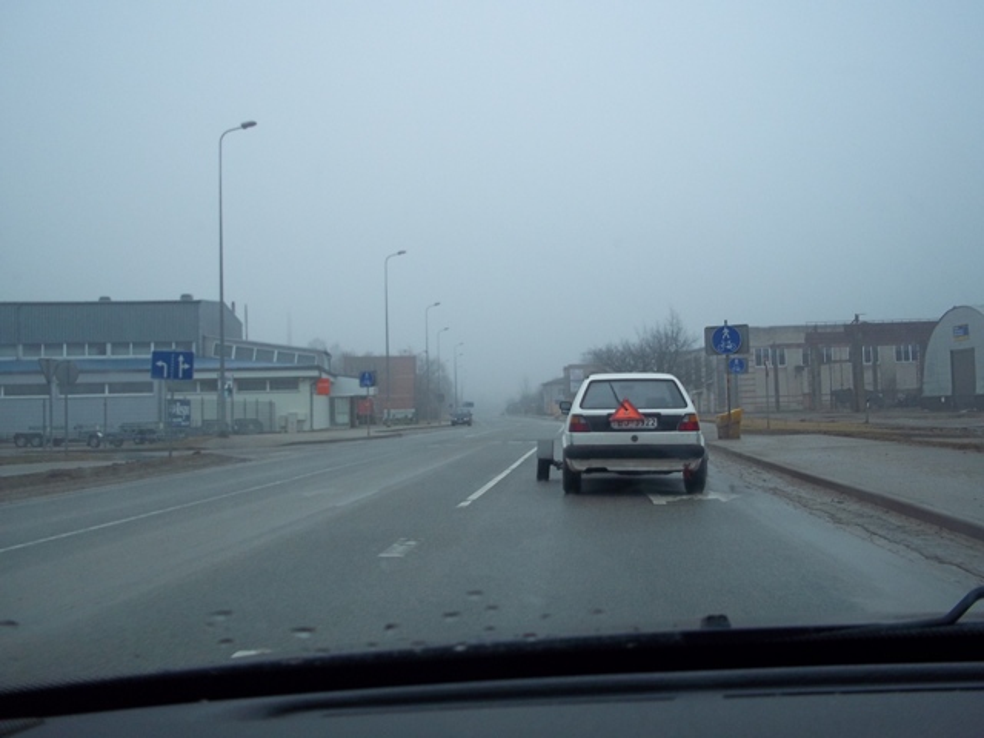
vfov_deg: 39.7
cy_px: 369
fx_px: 1023
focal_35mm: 36
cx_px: 492
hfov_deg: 51.4
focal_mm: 6.5
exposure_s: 1/200
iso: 80
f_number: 3.1
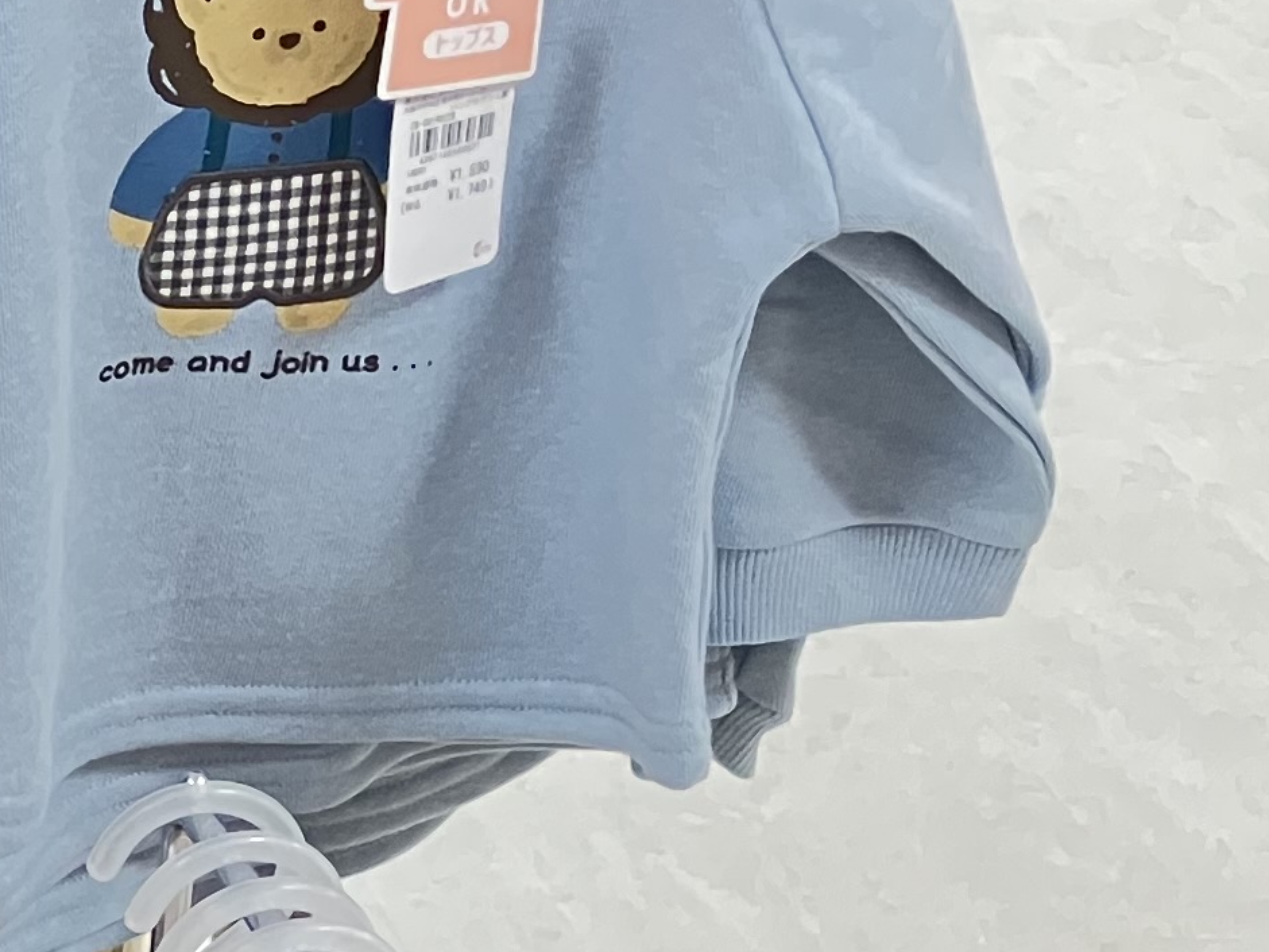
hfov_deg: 14.2
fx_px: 4400
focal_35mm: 120
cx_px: -1117
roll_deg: +2.0
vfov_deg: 12.3
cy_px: 210
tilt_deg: -21.6
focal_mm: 3.99
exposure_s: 1/60
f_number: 1.8
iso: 160
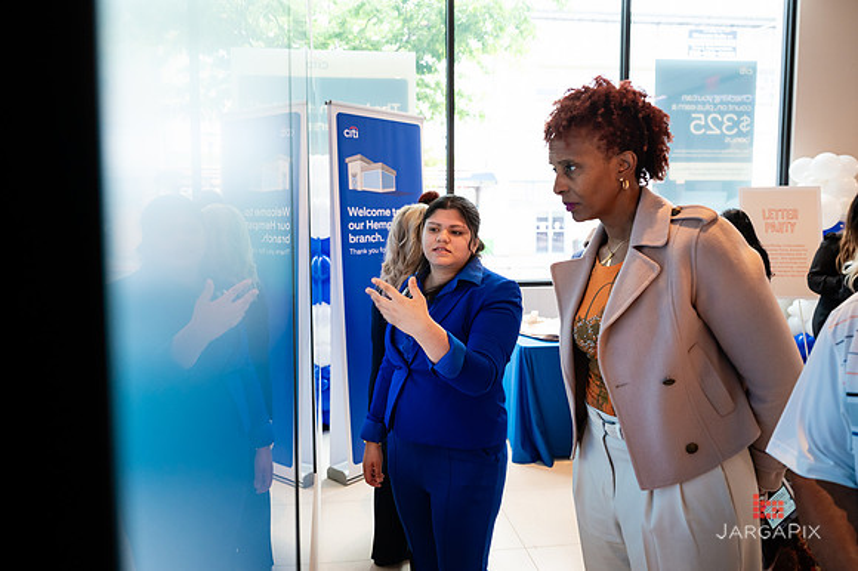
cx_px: 406
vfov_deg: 49.6
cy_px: 270
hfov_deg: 69.5
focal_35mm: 26
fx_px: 618
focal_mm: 24
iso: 1600
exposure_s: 1/320
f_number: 3.2
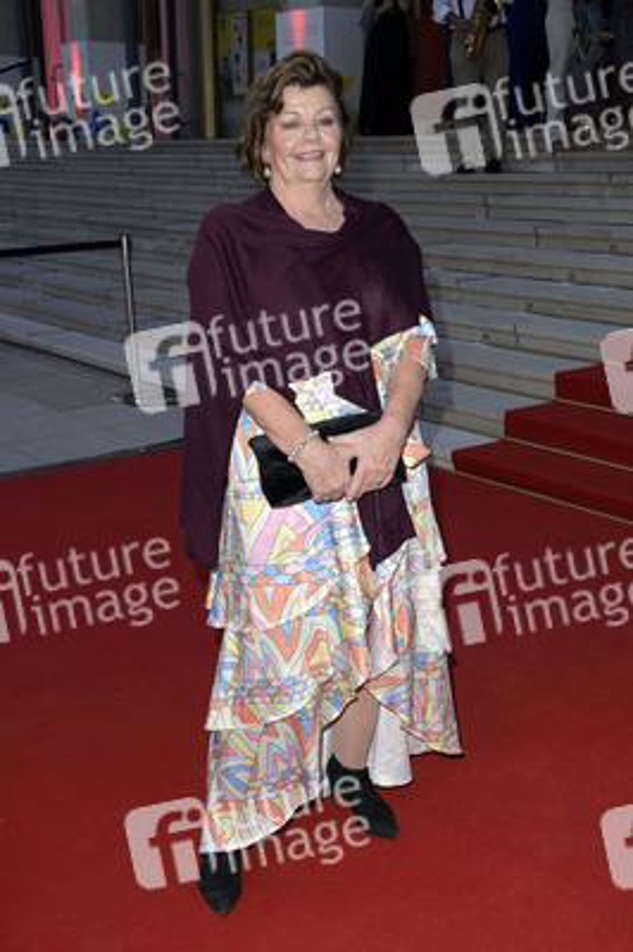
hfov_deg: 31.8
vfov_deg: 46.4
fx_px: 1110
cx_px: 316
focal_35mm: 42
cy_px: 476
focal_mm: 42
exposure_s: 1/200
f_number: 5.6
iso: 1250
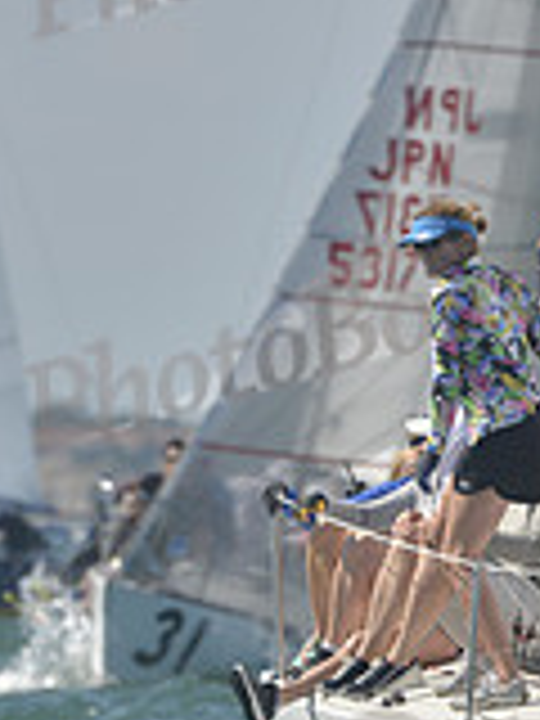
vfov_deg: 1.4
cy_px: 506
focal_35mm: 1398
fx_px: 29078
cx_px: 896
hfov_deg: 1.1
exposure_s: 1/1250
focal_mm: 400
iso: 200
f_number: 6.3
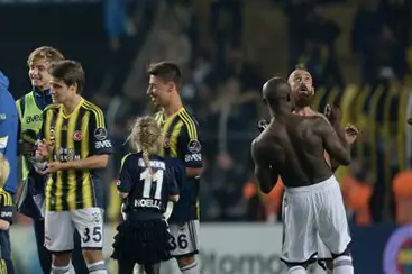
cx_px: -37
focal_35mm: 960
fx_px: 10977
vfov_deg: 1.4
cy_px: 110
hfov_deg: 2.1
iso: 2000
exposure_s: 1/1250
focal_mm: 400
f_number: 3.5
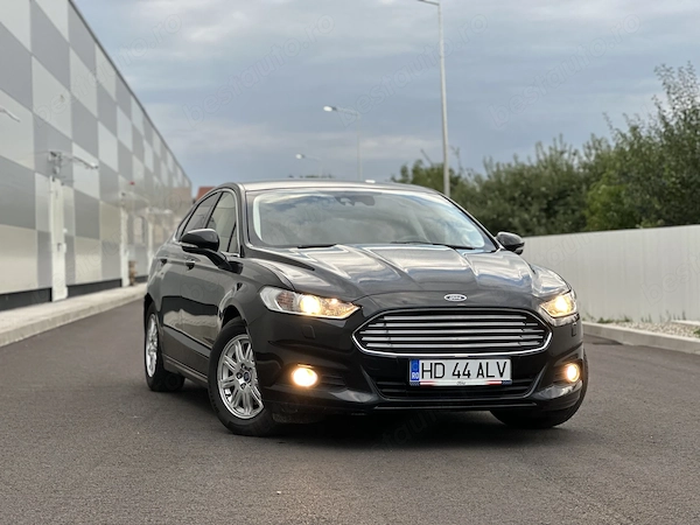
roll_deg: +1.2
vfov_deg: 19.1
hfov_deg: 25.3
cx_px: 350
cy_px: 262
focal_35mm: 77
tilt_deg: +1.6
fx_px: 1557
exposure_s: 1/121
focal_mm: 9
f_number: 2.8
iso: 80
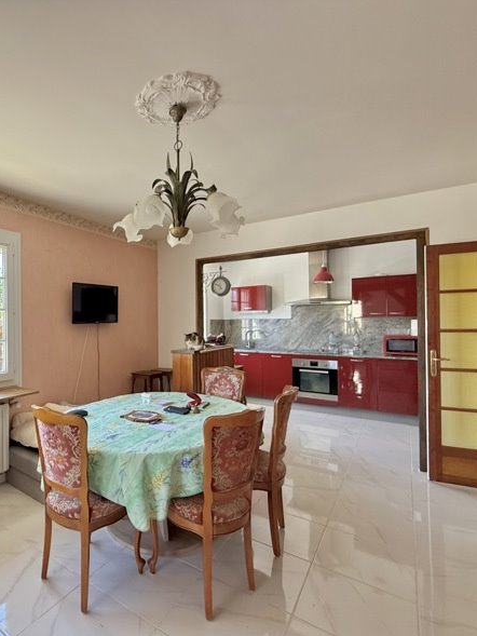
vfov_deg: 84.6
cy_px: 322
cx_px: 119
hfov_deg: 64.5
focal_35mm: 19
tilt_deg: +0.2
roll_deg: +0.7
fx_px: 349
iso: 160
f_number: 2.2
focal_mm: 2.22
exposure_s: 1/99
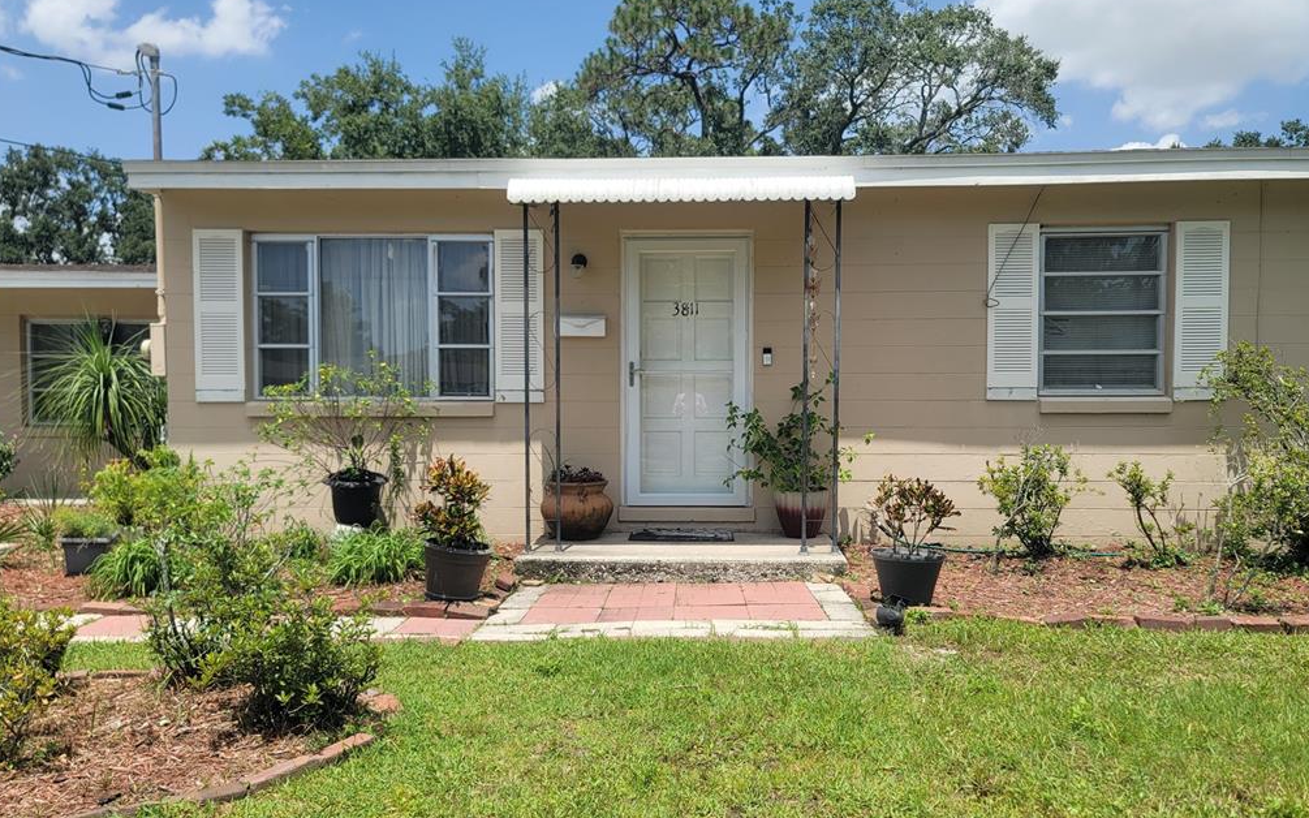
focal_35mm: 27
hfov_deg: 68.4
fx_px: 963
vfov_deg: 46.0
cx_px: 654
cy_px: 444
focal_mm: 7
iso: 20
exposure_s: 1/892
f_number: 1.8
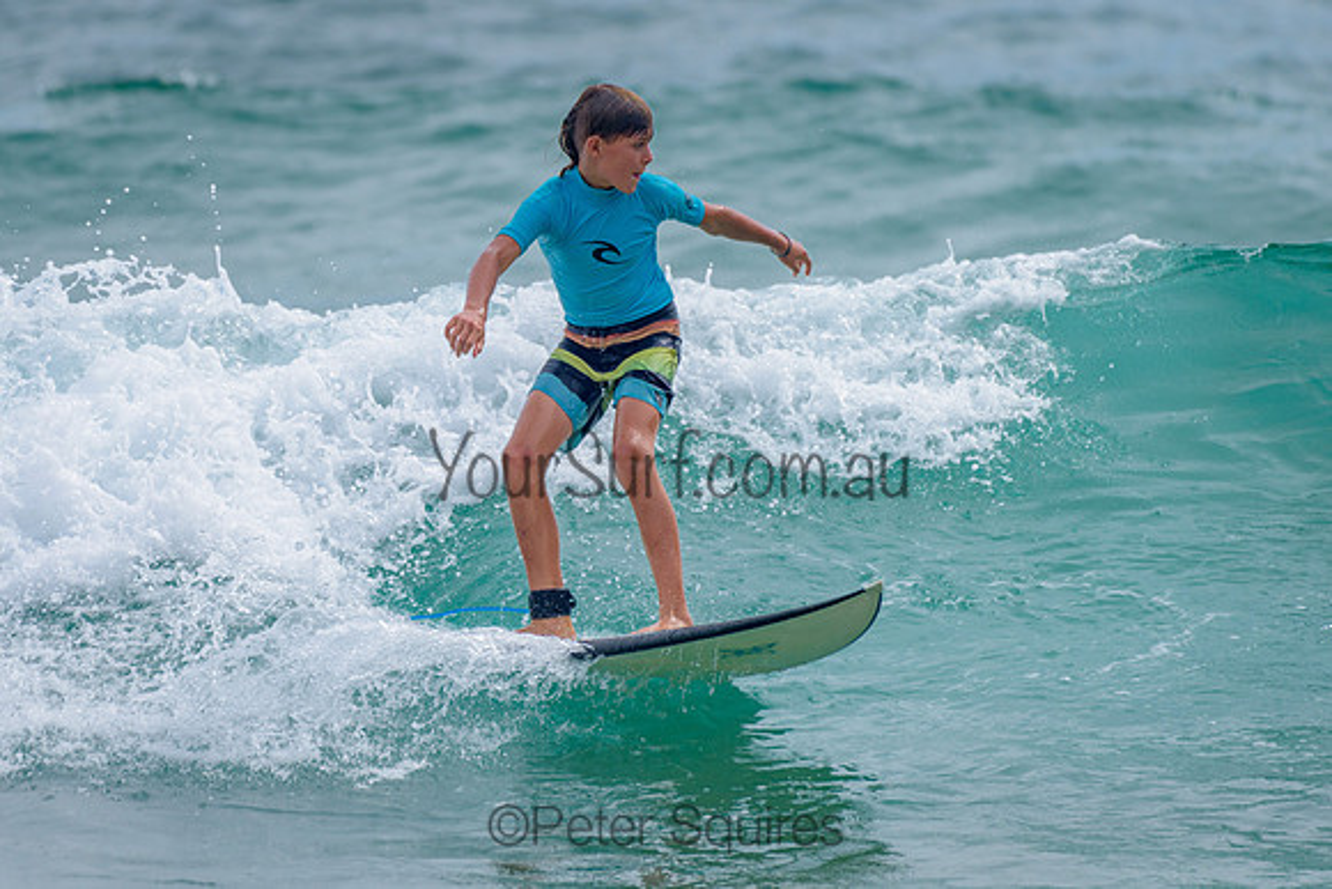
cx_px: 516
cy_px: 367
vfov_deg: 2.2
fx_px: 22670
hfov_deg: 3.4
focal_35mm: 613
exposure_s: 1/2000
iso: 160
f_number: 5.6
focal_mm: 500
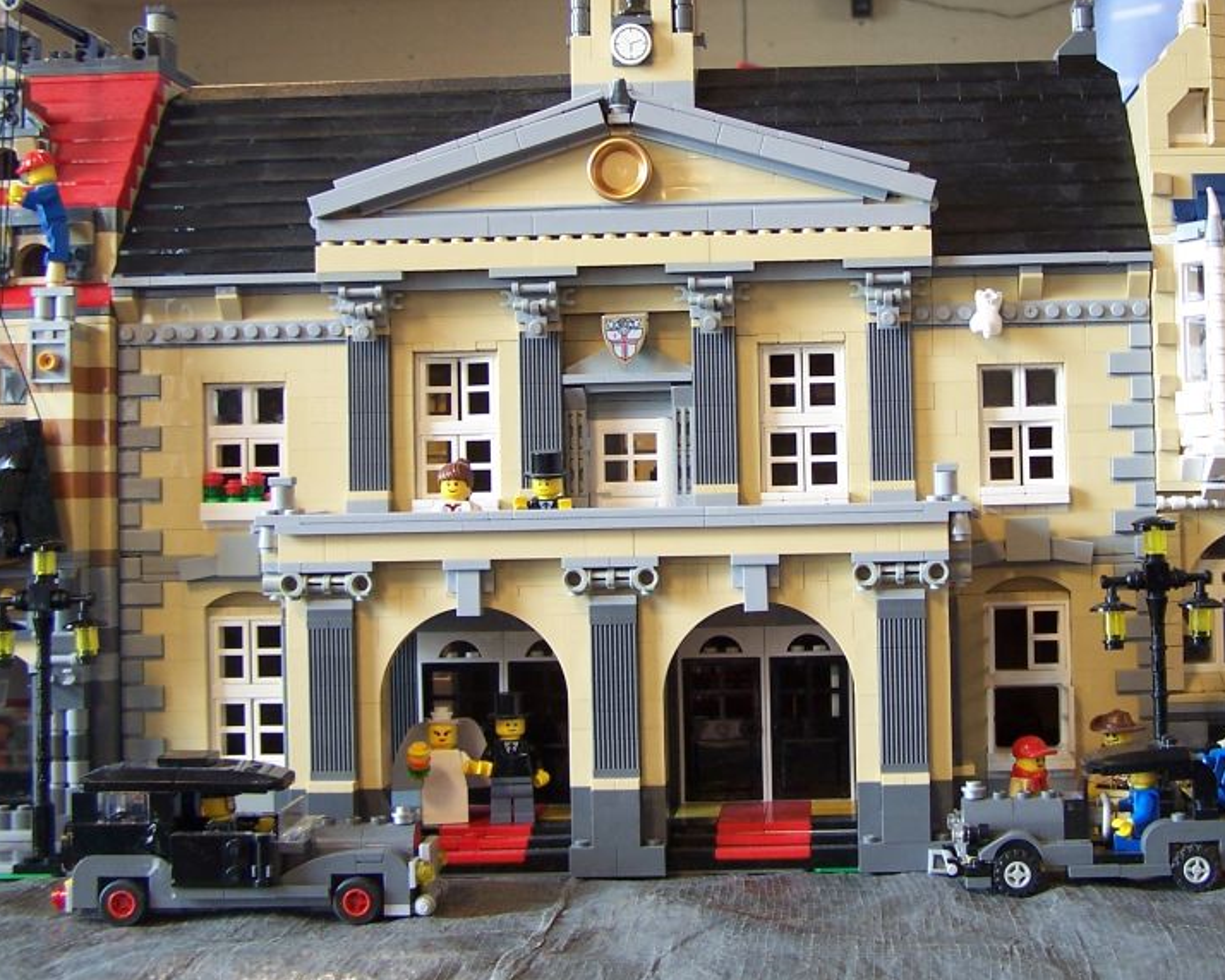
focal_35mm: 56
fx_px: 2030
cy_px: 355
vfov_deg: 27.0
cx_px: 791
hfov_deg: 33.4
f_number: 2.8
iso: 80
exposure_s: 1/8
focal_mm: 6.7
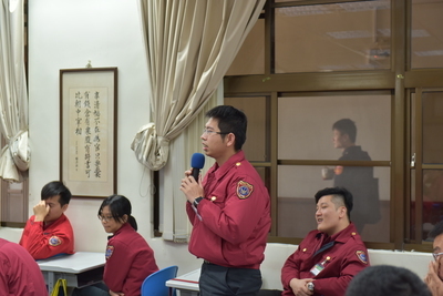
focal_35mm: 60
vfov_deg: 22.6
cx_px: 222
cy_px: 148
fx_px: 739
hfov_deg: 33.4
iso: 400
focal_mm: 60
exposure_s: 1/60
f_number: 4
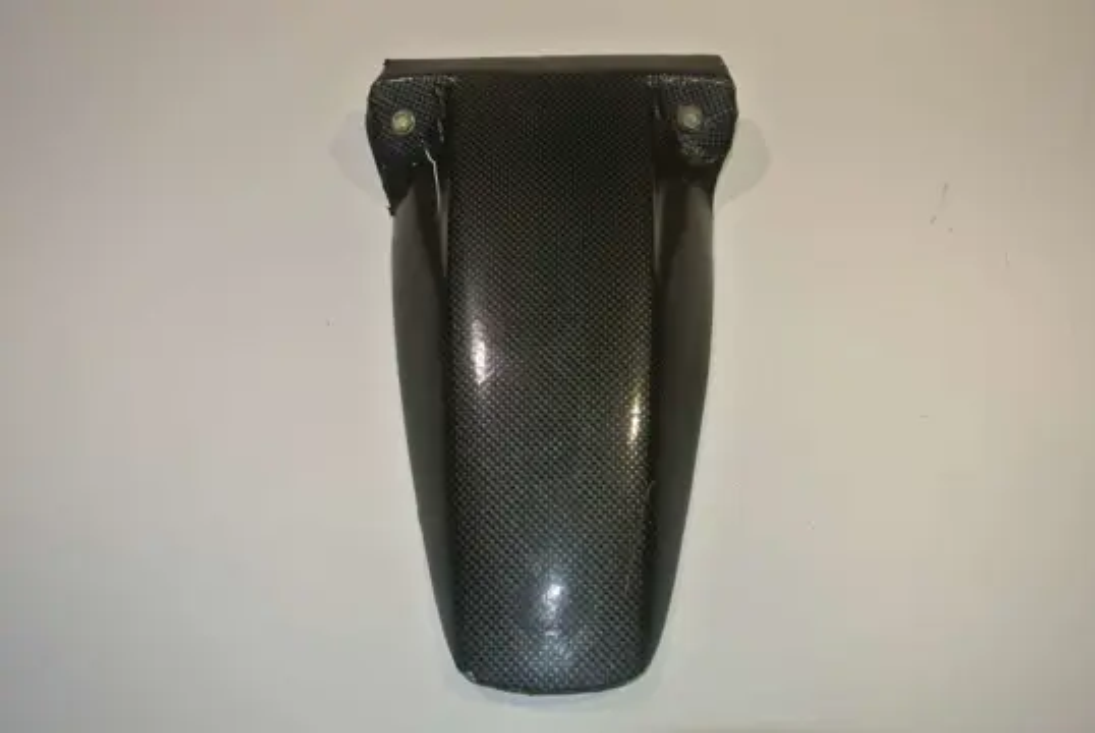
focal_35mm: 30
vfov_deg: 43.7
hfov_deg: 61.9
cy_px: 366
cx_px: 548
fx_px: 913
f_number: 4
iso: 200
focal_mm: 11.4
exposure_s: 1/60
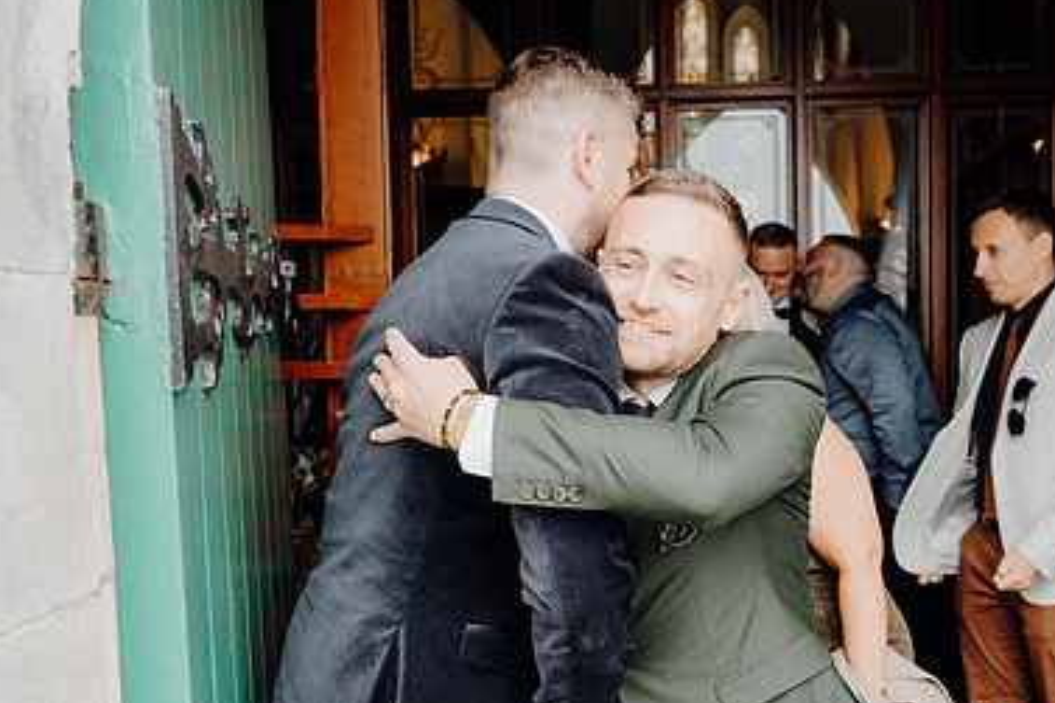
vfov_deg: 33.2
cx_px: 655
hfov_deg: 48.1
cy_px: 436
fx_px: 1172
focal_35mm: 40
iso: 320
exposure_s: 1/200
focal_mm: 26
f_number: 3.5
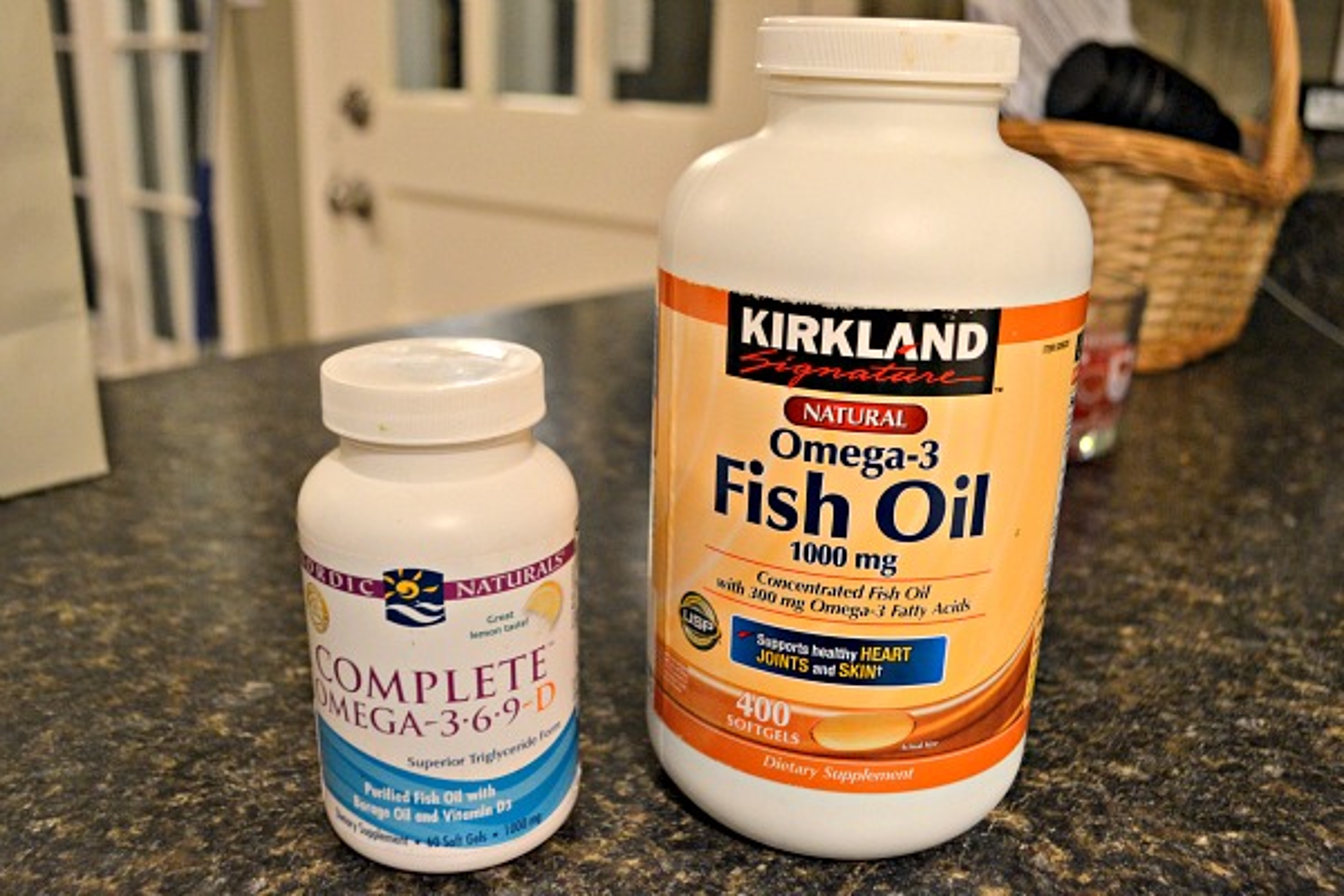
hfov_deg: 61.9
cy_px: 448
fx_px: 1120
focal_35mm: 30
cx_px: 672
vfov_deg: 43.6
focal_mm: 20
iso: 1100
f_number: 3.8
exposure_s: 1/15
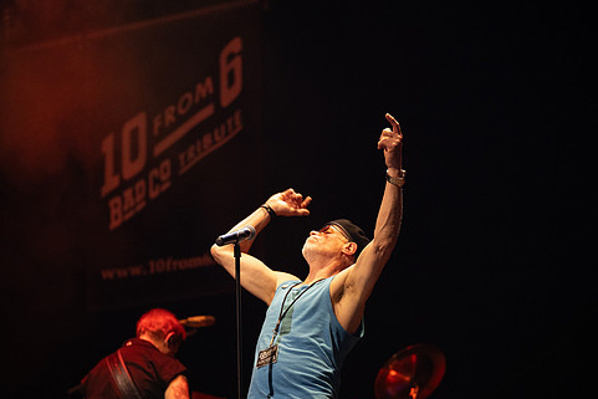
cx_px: 282
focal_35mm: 123
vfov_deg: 11.2
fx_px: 2044
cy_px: 226
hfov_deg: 16.6
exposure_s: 1/320
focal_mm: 102
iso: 3200
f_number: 2.8
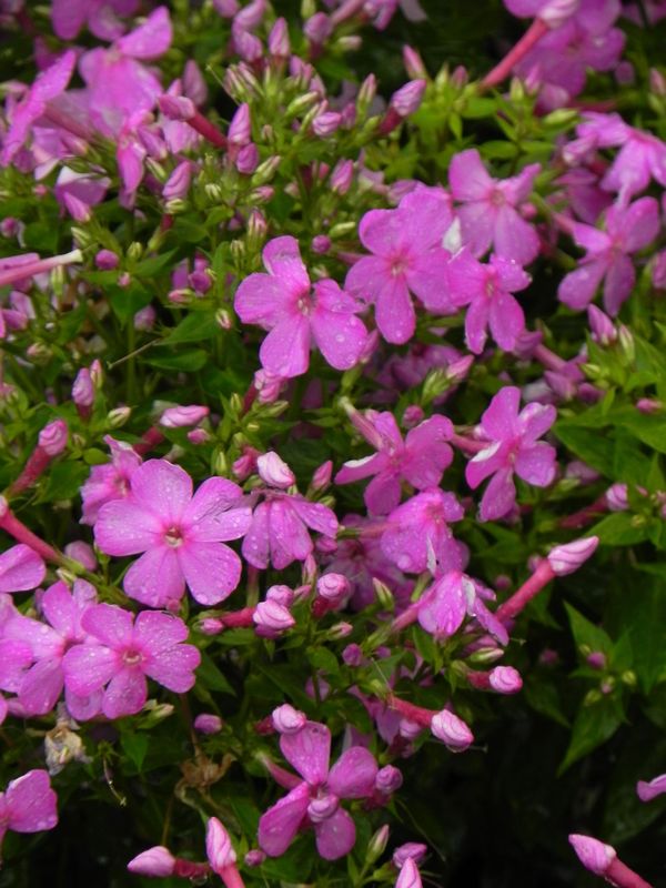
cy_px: 444
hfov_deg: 4.4
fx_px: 8645
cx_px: 333
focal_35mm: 337
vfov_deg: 5.9
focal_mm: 59.9
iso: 160
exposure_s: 1/125
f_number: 5
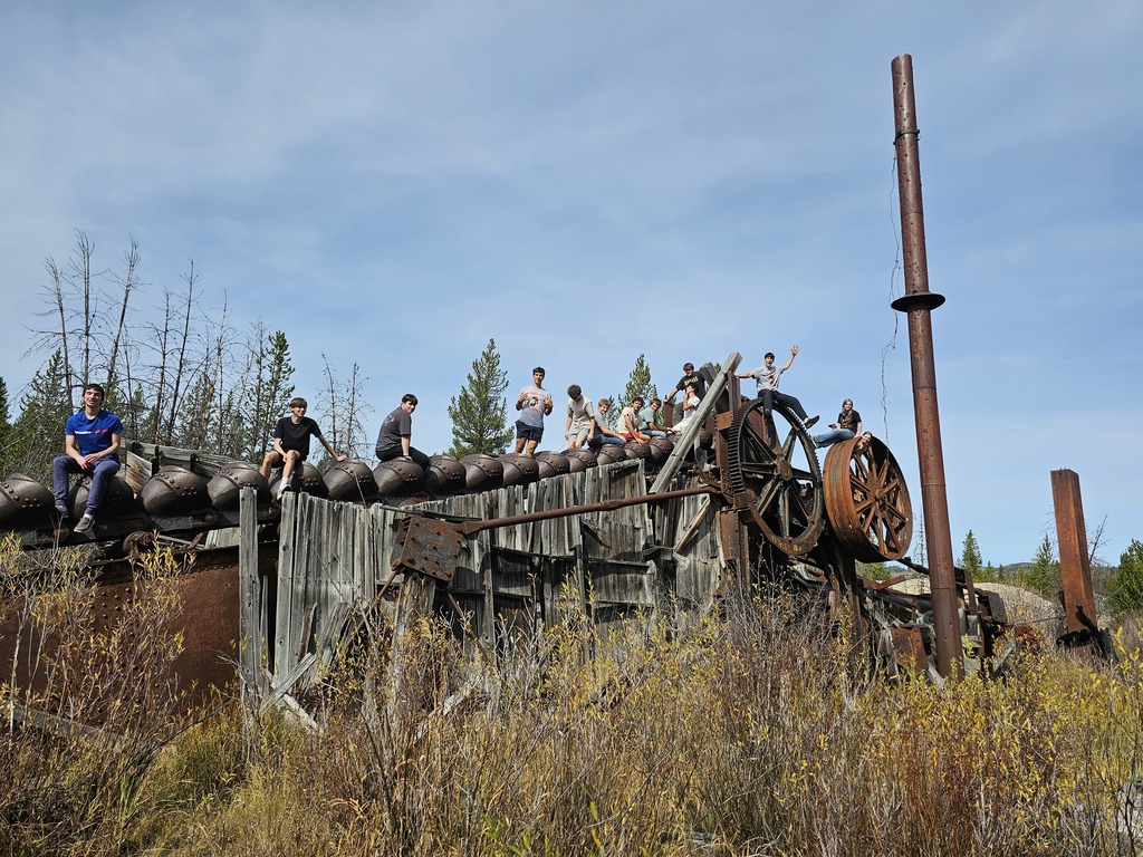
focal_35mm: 23
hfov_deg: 73.9
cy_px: 428
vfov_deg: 58.9
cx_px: 572
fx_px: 759
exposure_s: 1/897
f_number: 1.7
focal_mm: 6.3
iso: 10
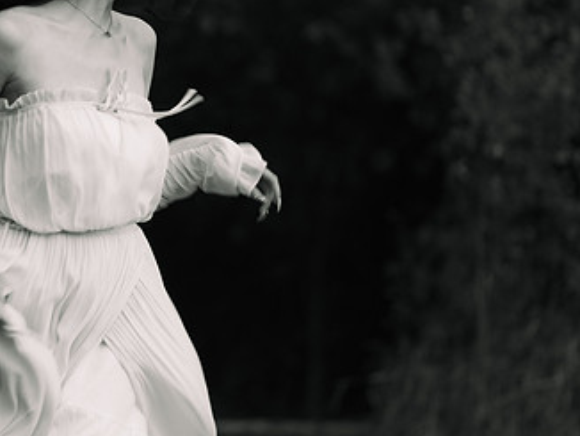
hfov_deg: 5.1
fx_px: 6456
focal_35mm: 385
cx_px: 116
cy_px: 113
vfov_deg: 3.9
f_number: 2.8
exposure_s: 1/160
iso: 640
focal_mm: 200
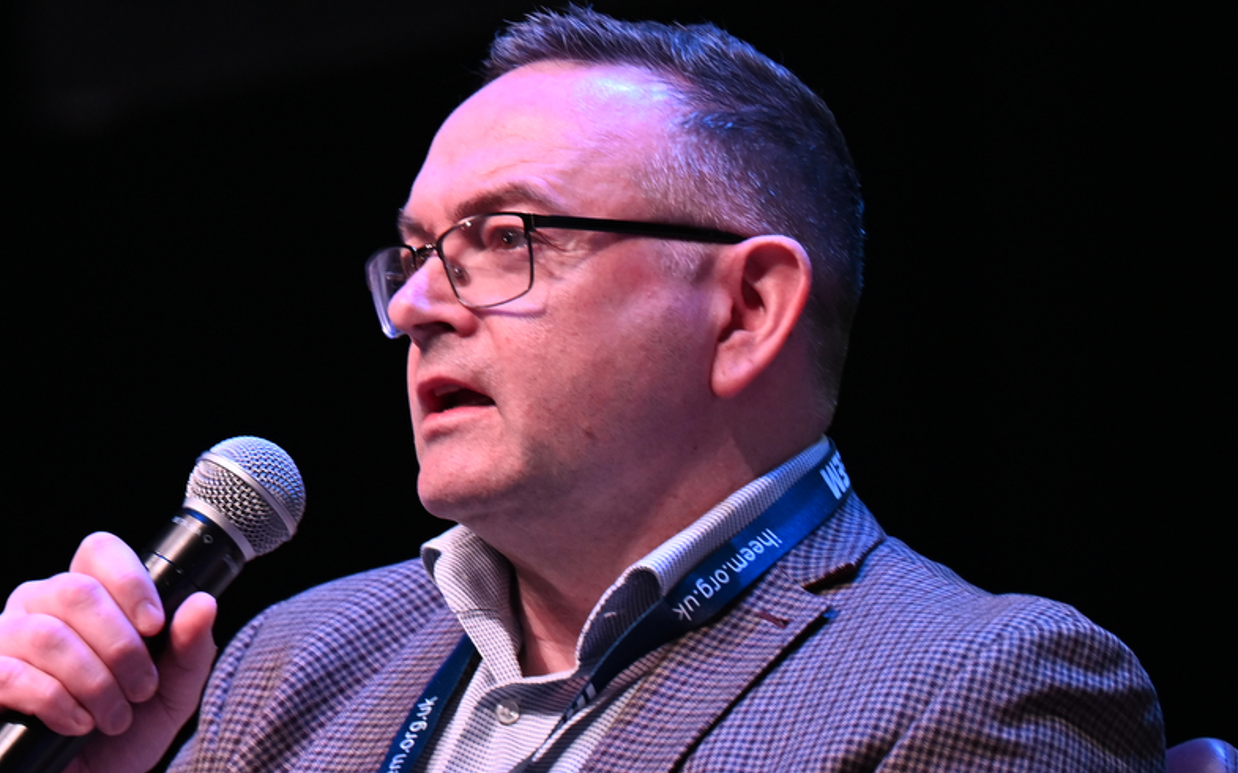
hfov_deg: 7.9
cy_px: 477
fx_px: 8971
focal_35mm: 266
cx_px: 462
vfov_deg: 4.9
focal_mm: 200
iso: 500
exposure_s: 1/200
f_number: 2.8
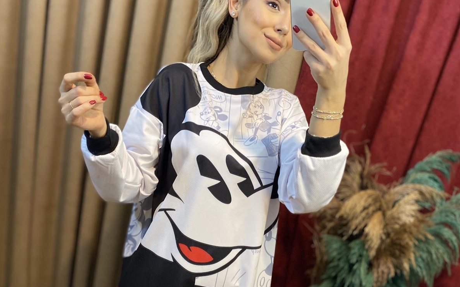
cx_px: 229
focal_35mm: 37
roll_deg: -11.1
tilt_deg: -32.6
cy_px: 203
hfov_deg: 52.7
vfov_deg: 34.0
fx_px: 464
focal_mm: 4.25
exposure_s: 1/50
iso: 100
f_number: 1.8
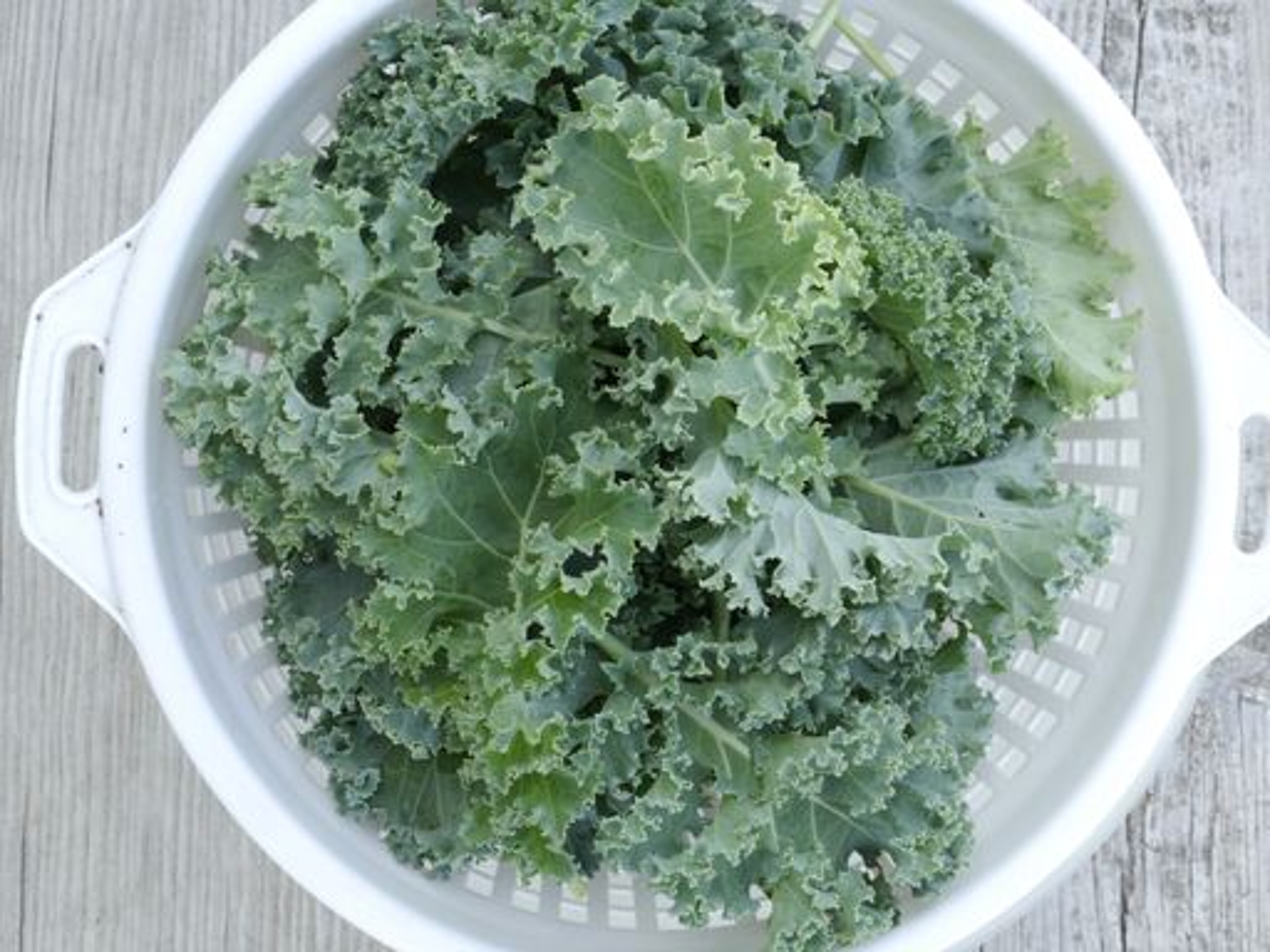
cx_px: 635
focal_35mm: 56
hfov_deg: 34.3
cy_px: 476
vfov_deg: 26.1
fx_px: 2055
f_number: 11
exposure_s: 1/15
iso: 200
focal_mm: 28
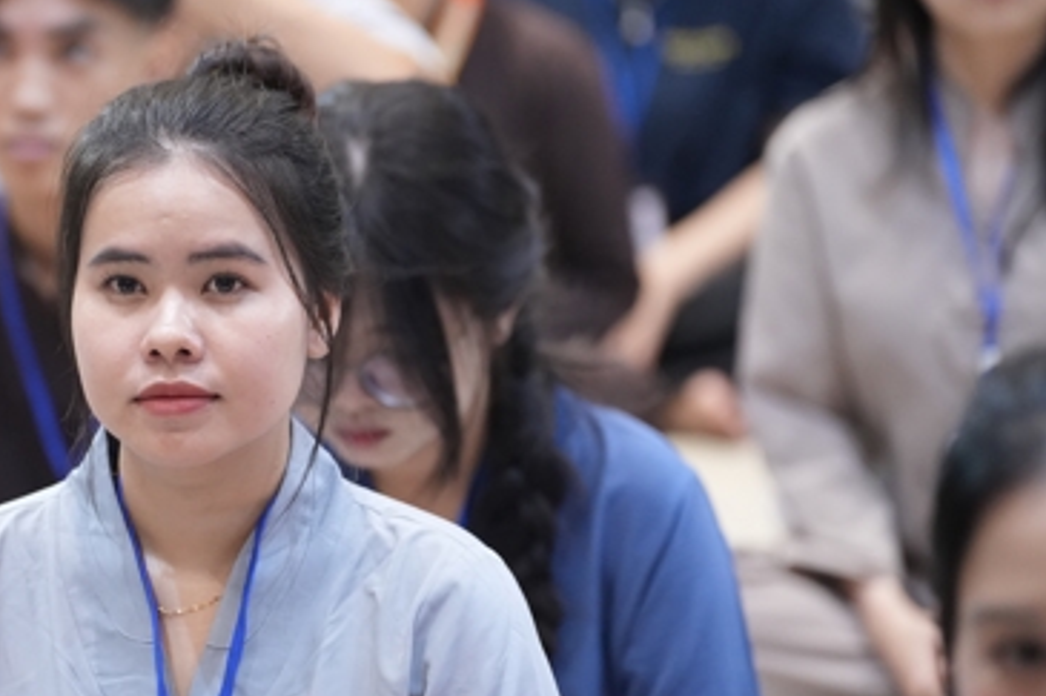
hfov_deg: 7.7
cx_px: 212
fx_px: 7754
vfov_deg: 5.1
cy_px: 391
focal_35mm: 267
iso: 4000
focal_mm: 150
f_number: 2.8
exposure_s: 1/200
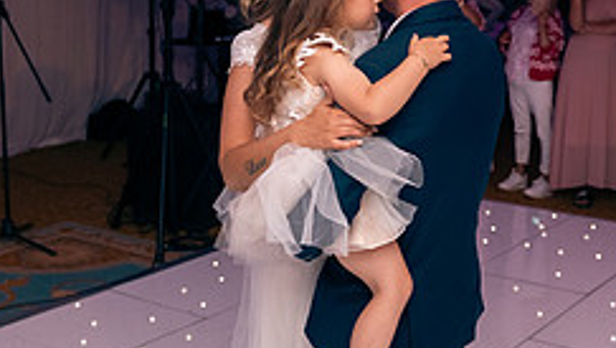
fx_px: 1062
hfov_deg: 32.2
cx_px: 375
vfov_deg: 18.5
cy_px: 100
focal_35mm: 65
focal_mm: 26
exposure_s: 1/160
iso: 800
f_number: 3.5
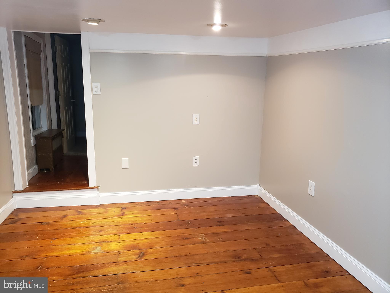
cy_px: 146
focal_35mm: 26
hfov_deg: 67.3
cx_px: 195
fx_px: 293
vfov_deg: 53.1
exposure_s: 1/40
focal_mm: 4.3
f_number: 1.5
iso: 250
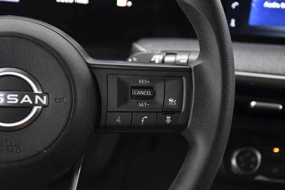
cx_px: 142
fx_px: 713
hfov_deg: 22.6
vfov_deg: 15.2
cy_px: 95
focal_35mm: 90
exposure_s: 1/80
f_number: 5
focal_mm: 60
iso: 1250
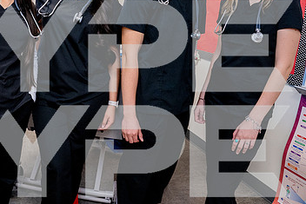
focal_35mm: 33
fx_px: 281
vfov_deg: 38.8
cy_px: 46
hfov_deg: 54.2
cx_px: 71
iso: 2000
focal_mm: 20
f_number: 5.6
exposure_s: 1/125
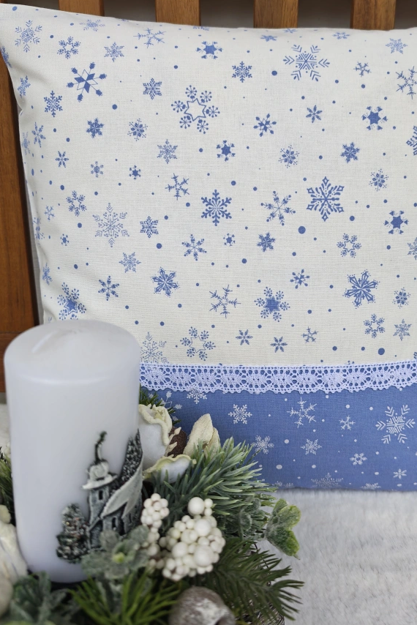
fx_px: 486
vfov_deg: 65.3
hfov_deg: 46.1
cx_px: 255
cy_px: 279
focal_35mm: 28
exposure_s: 1/490
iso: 50
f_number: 1.6
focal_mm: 6.55
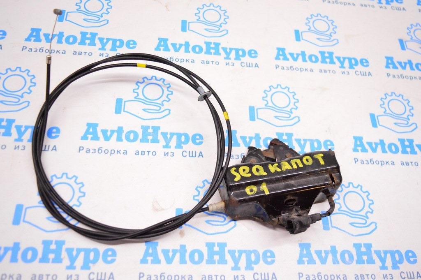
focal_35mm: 34
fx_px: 403
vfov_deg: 38.3
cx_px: 210
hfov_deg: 55.1
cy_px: 140
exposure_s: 1/320
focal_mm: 23
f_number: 3.8
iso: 3200
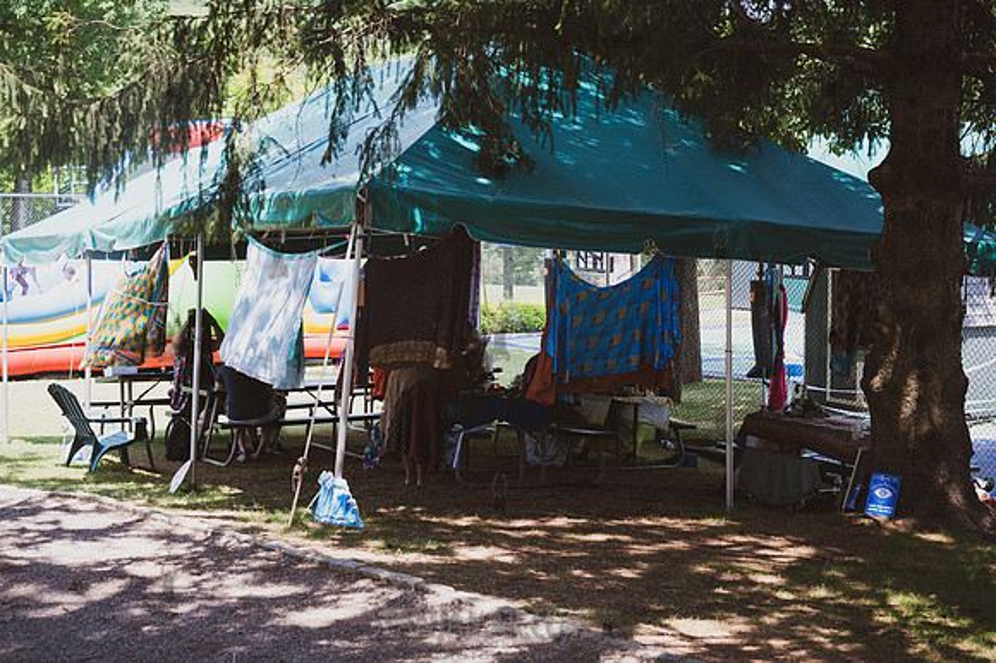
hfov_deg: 35.1
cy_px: 332
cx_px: 498
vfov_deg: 23.8
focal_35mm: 57
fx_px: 1576
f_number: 4.5
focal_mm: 57
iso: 640
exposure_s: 1/640
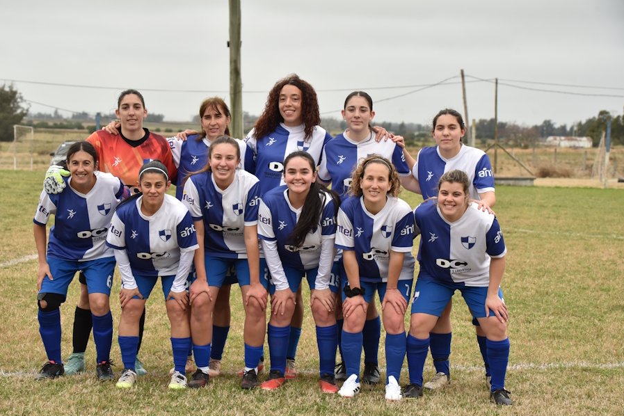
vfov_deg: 12.9
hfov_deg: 19.3
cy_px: 226
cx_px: 280
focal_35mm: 106
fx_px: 1837
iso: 1000
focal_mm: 95
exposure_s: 1/500
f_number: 8
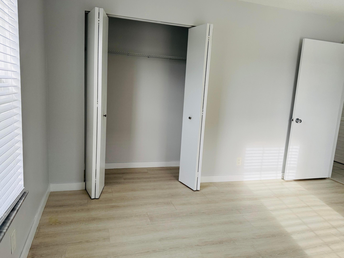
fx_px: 239
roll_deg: -0.4
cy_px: 129
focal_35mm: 24
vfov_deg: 56.8
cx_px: 172
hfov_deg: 71.6
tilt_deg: -10.0
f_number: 1.78
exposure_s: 1/407
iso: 80
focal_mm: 6.76
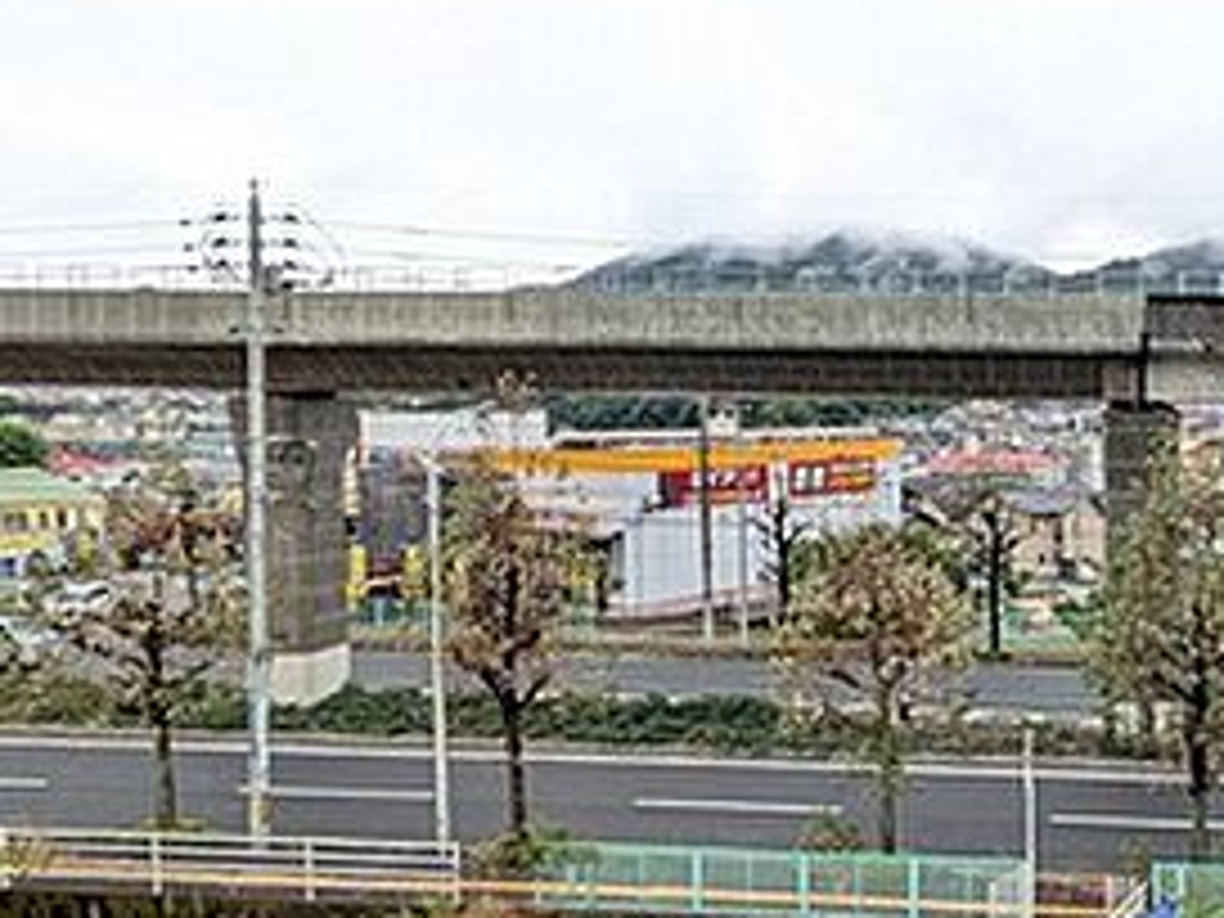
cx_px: 1004
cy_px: 441
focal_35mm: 33
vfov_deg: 42.9
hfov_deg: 51.4
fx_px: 1167
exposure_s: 1/678
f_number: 2.2
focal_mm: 1.85
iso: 132
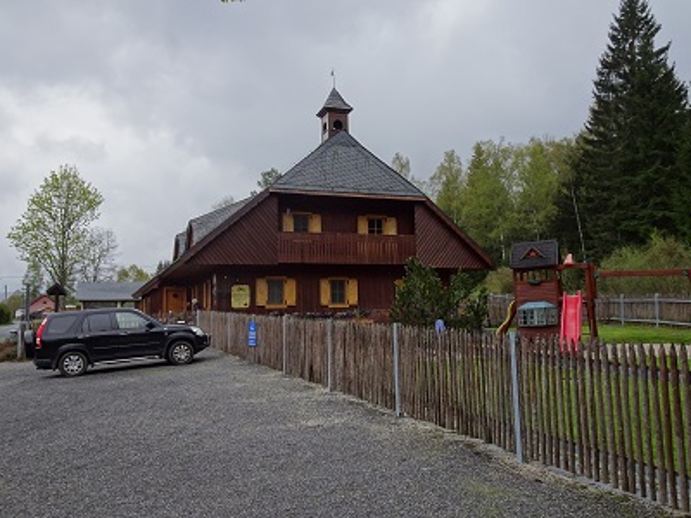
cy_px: 259
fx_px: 639
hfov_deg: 56.8
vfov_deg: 44.2
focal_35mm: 32
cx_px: 346
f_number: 4
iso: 80
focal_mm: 5.43
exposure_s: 1/250
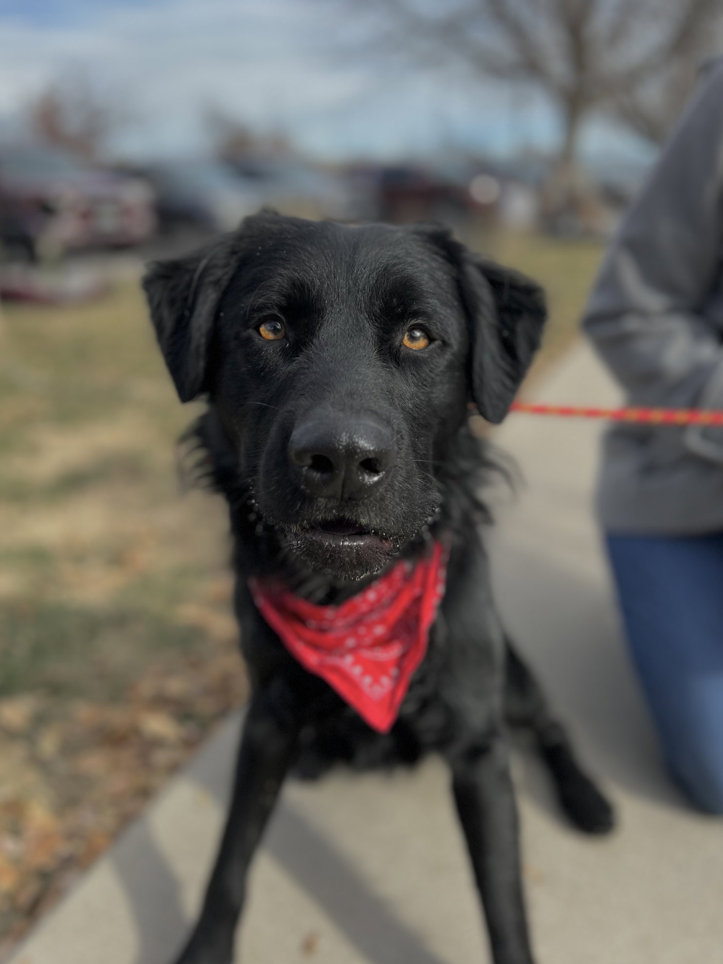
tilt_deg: -20.8
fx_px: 780
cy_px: 463
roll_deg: -1.6
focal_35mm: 28
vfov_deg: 63.4
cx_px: 370
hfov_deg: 49.7
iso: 50
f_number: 1.5
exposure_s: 1/1079
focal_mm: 5.7
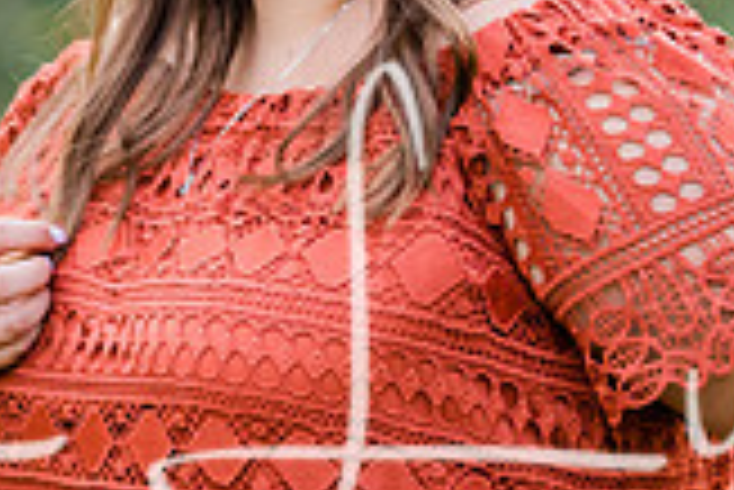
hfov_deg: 4.8
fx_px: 8795
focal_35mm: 431
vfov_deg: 3.2
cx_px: 54
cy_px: 249
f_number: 2.8
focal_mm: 110
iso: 320
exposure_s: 1/250
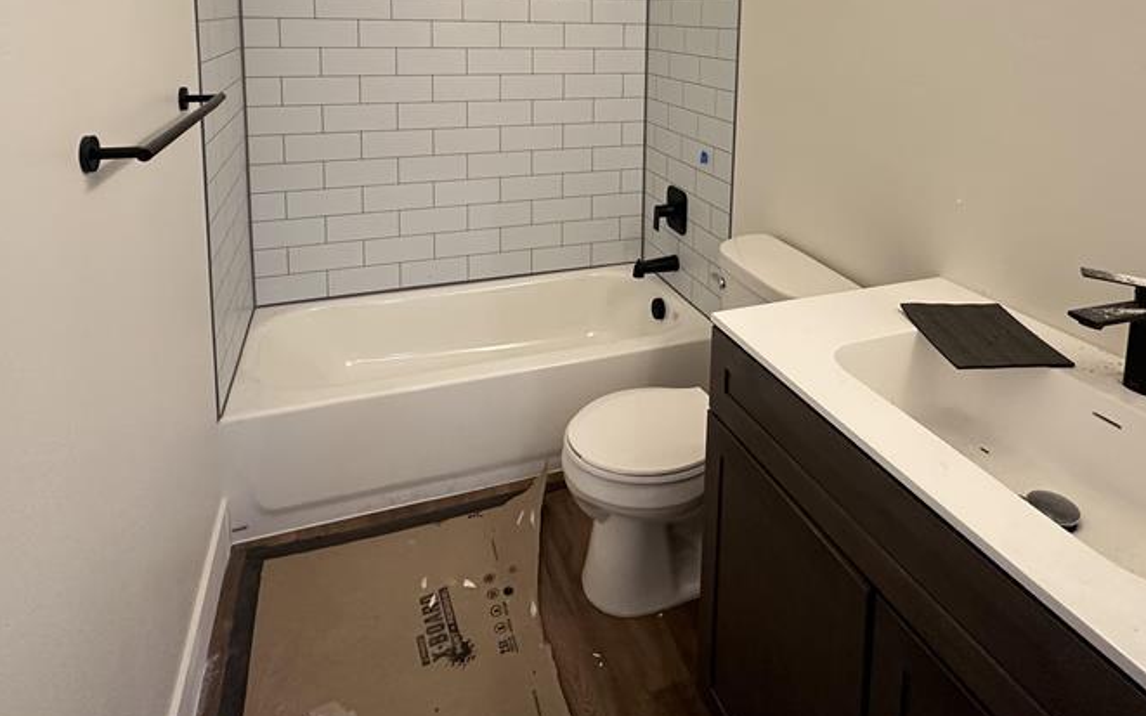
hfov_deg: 76.9
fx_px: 718
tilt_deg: -7.0
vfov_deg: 48.6
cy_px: 102
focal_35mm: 23
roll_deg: -2.1
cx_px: 635
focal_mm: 2.22
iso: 250
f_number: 2.2
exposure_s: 1/120
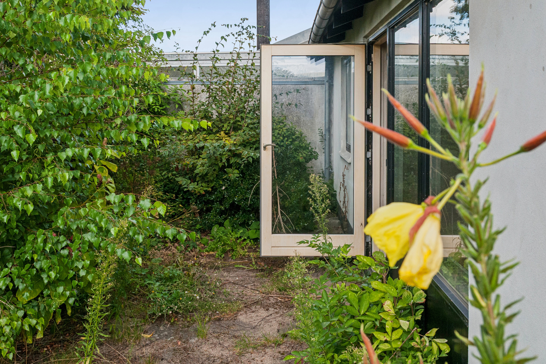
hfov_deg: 53.1
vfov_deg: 36.9
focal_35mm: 36
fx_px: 546
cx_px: 273
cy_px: 182
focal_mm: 24
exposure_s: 1/320
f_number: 9
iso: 400
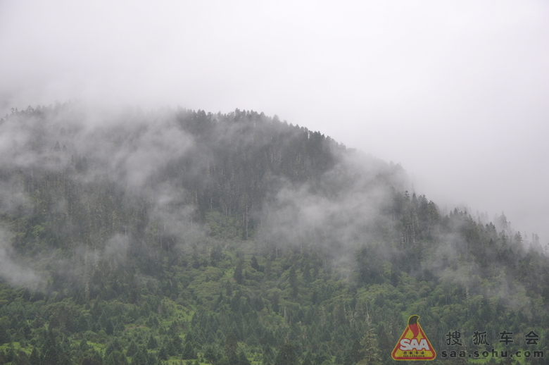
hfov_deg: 20.6
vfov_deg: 13.8
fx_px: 1508
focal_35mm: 99
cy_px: 182
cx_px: 274
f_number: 8
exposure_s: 1/60
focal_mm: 66
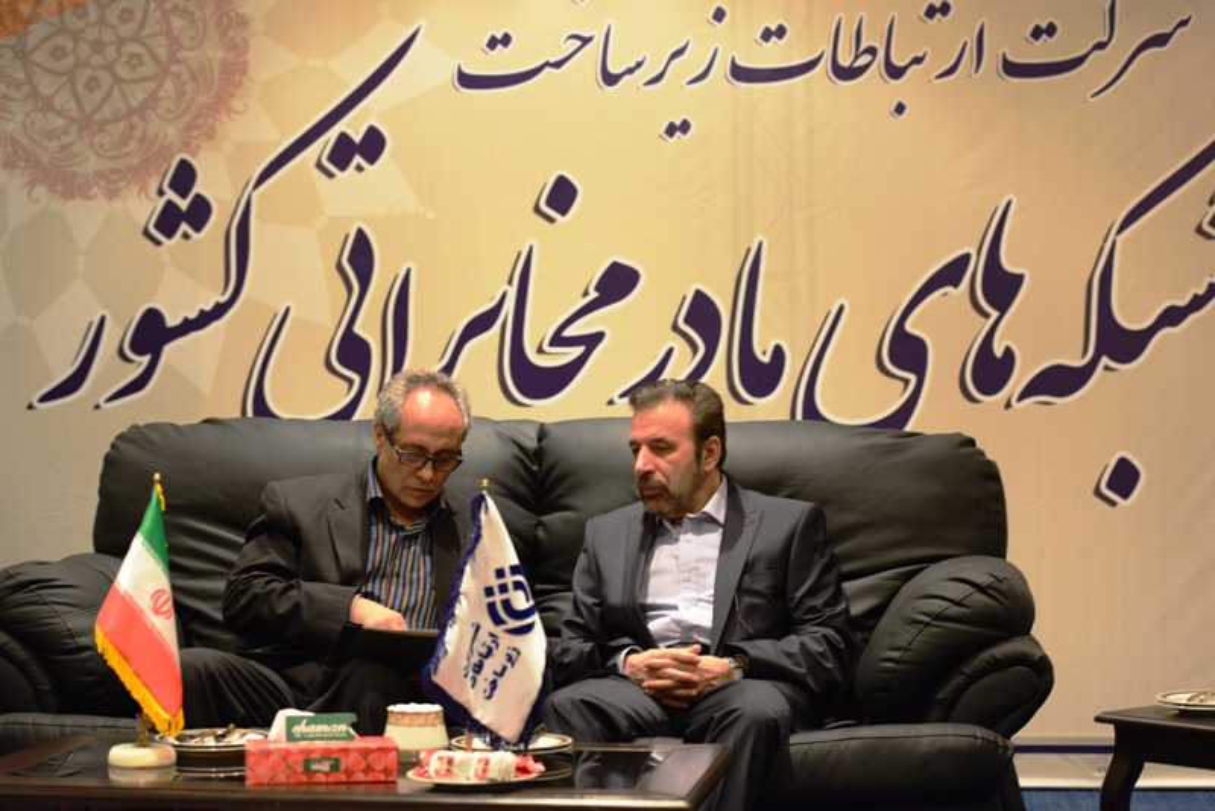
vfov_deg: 19.5
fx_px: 2363
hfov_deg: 28.8
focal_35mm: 70
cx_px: 608
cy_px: 406
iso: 3600
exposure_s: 1/25
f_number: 4.5
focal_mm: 70
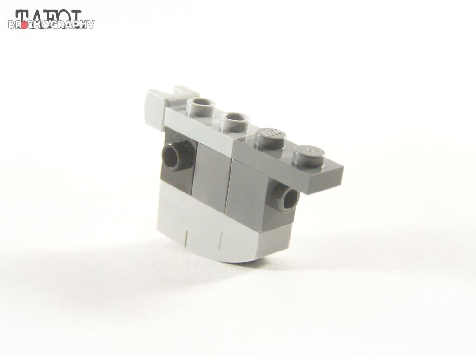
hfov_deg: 29.0
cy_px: 178
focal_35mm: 67
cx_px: 238
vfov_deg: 21.9
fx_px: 921
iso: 400
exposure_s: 1/60
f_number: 3.2
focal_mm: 11.1
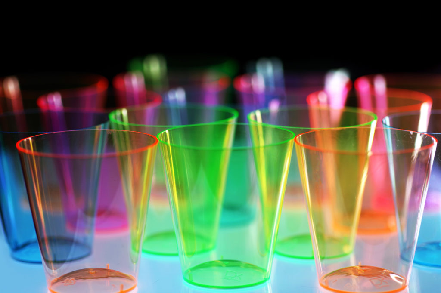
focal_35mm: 105
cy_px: 146
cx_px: 220
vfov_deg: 13.0
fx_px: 1285
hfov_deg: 19.5
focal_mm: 70
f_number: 2.8
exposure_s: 1/250
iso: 100
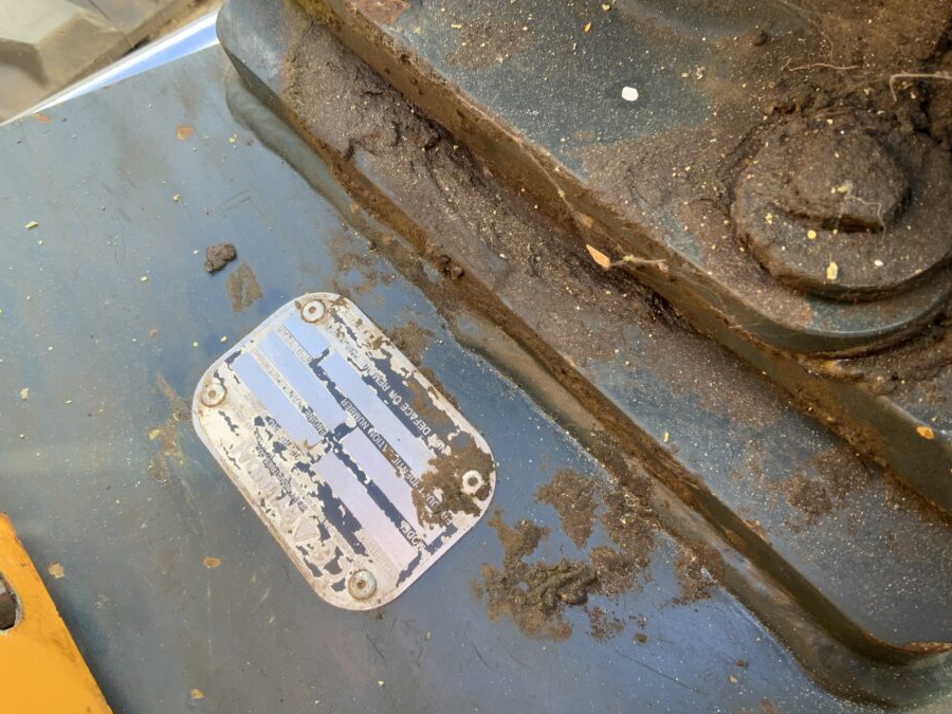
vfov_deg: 42.9
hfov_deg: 55.3
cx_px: 453
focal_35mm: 33
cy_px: 316
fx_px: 908
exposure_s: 1/122
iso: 40
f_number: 1.8
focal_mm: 3
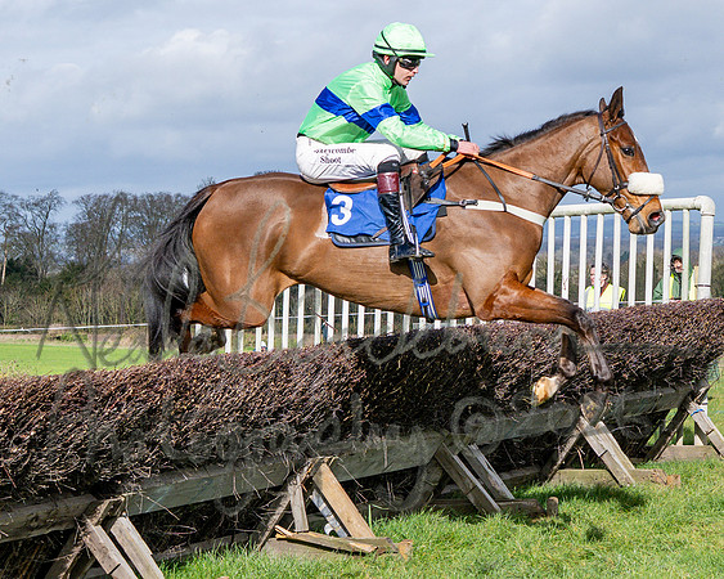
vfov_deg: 13.4
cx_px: 458
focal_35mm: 115
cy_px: 246
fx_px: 2467
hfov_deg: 16.7
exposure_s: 1/2000
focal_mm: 35
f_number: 4
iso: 200
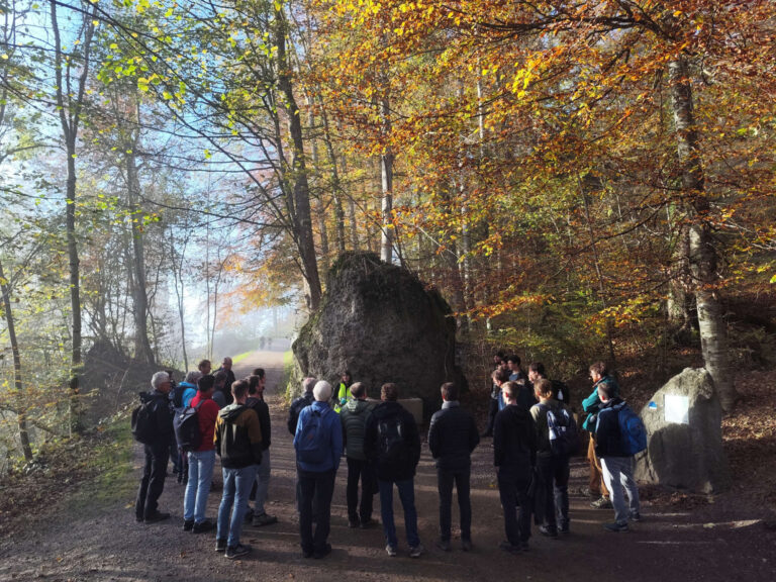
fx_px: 516
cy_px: 291
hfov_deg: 73.9
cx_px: 388
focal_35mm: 23
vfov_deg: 58.9
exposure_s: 1/324
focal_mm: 6.2
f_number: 1.6
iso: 50
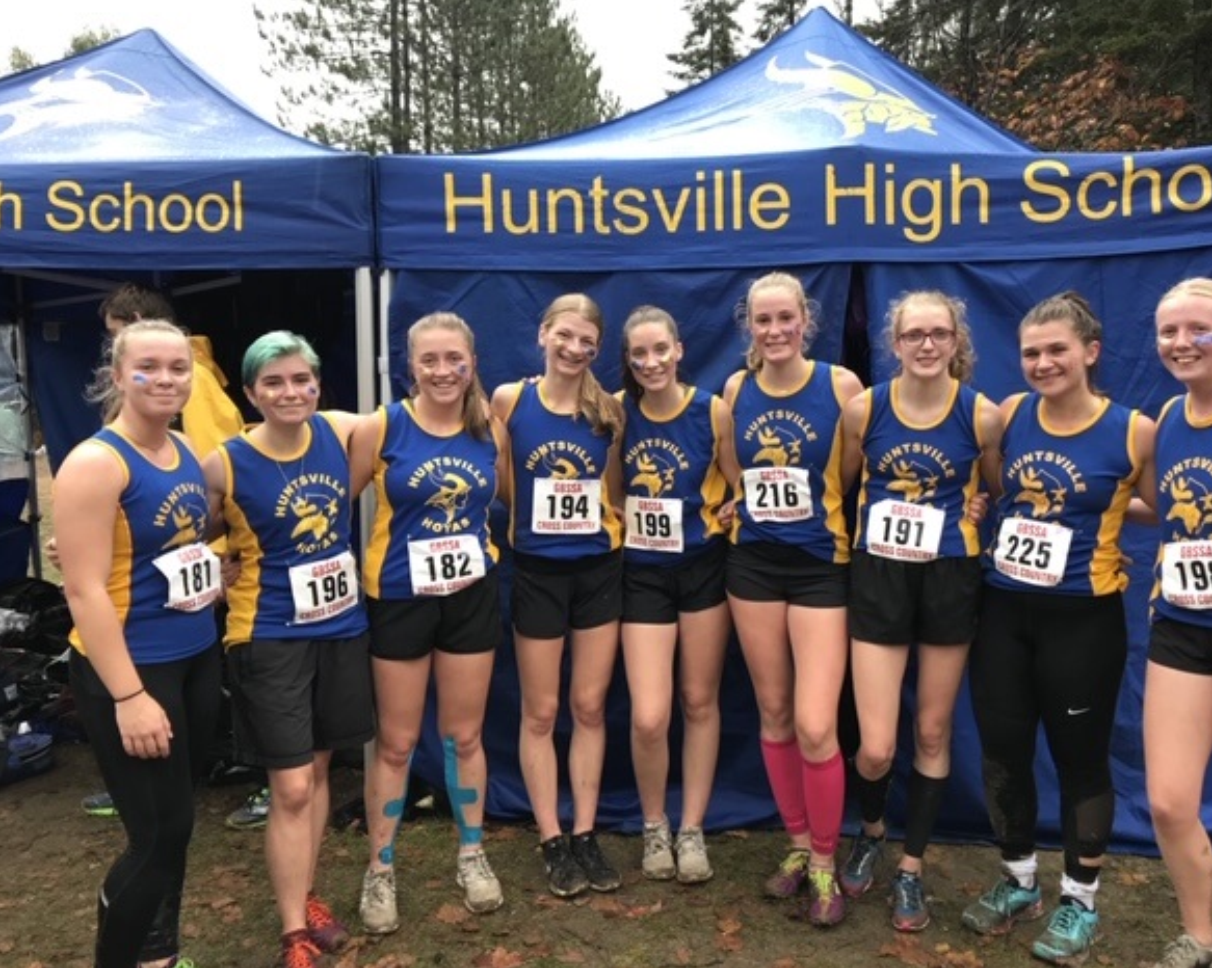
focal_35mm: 30
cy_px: 478
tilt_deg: -3.9
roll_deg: -0.5
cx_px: 657
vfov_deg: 48.5
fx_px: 1076
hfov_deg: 58.7
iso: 25
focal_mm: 3.99
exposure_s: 1/120
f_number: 1.8
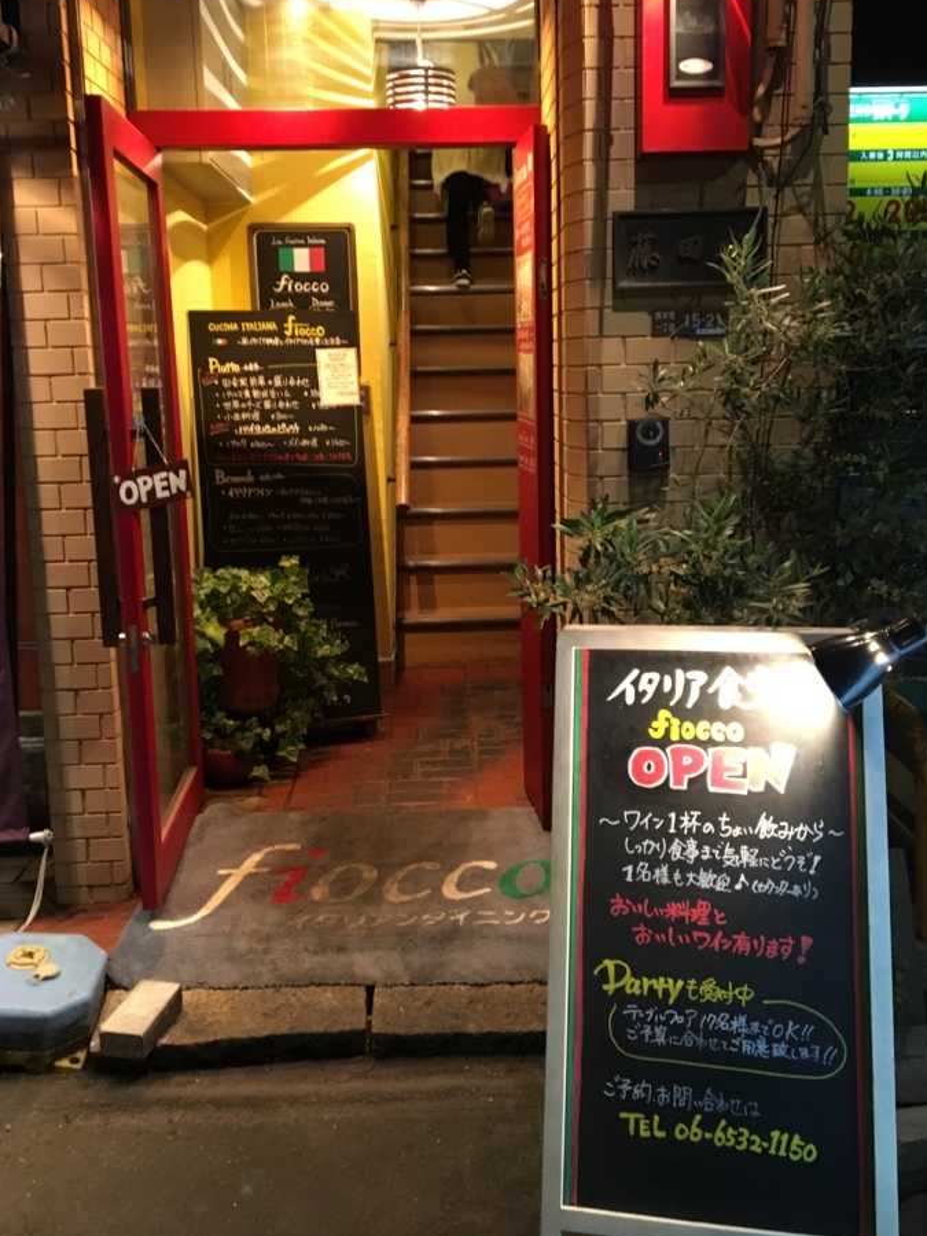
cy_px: 552
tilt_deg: -8.4
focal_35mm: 33
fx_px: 1178
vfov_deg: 55.2
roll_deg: +1.4
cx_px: 483
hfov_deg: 42.9
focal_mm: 4.15
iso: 200
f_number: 2.2
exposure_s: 1/20
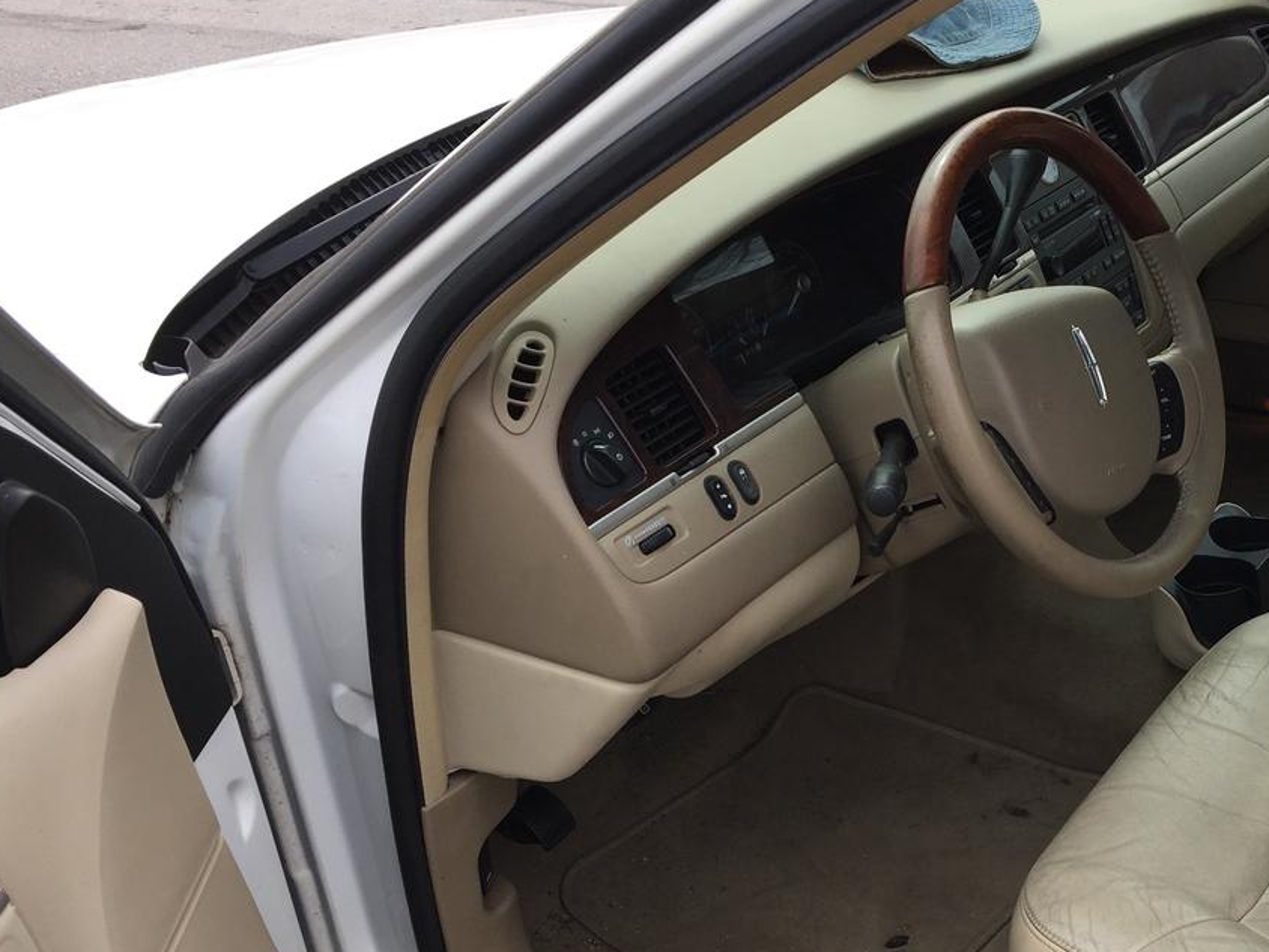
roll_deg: +3.1
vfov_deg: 32.5
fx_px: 1613
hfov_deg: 41.9
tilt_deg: -31.0
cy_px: 656
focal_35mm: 44
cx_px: 920
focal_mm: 4.15
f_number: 2.2
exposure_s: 1/557
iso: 32
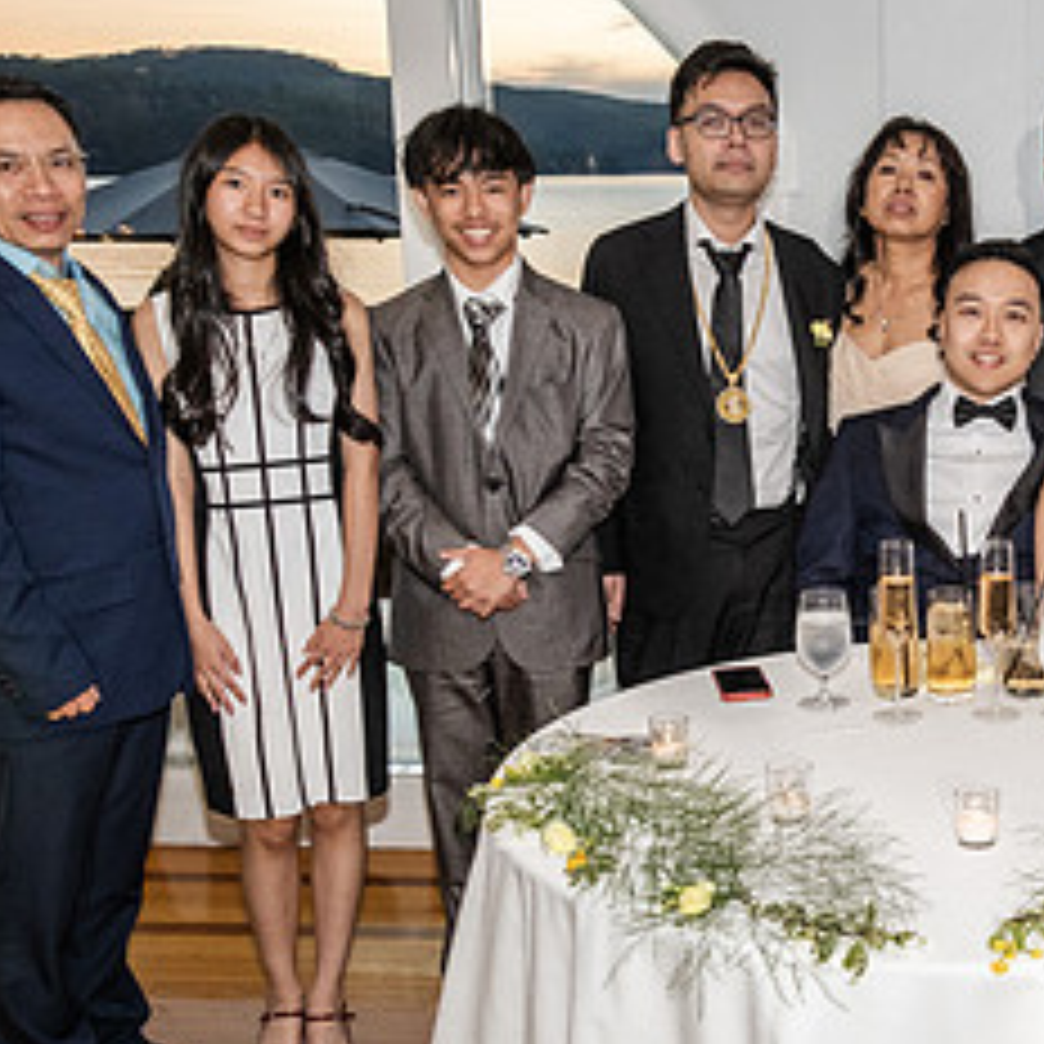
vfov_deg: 33.4
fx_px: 1740
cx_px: 972
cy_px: 569
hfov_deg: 31.6
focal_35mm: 51
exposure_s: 1/160
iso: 800
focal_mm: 16
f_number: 3.6
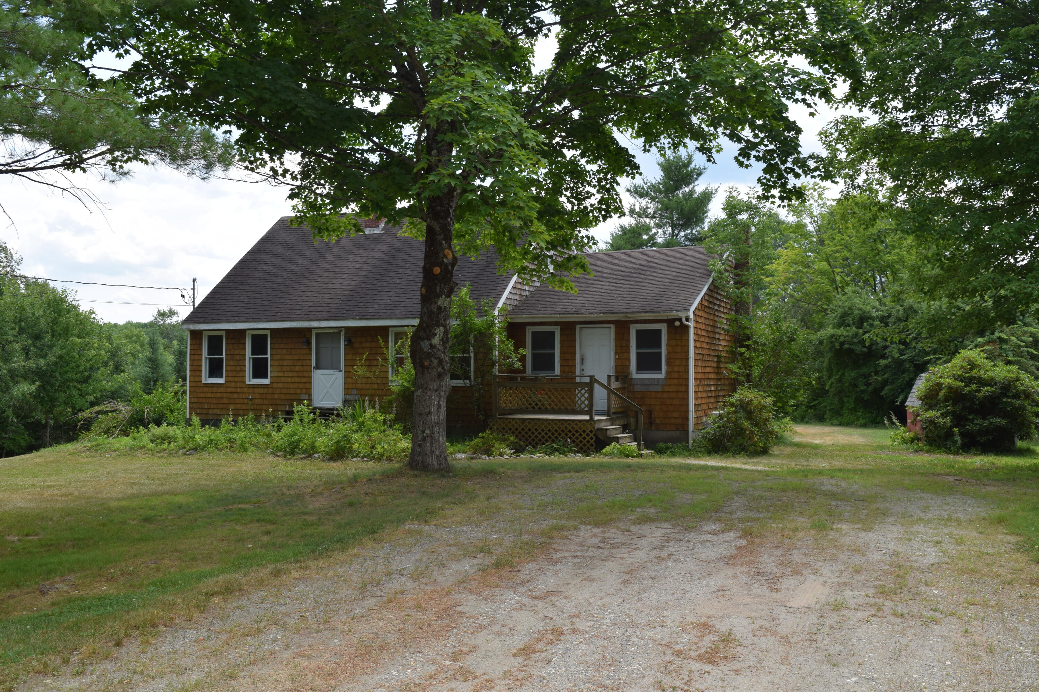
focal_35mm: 33
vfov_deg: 40.0
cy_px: 346
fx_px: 952
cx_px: 520
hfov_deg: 57.2
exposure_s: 1/200
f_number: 9
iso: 100
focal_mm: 22
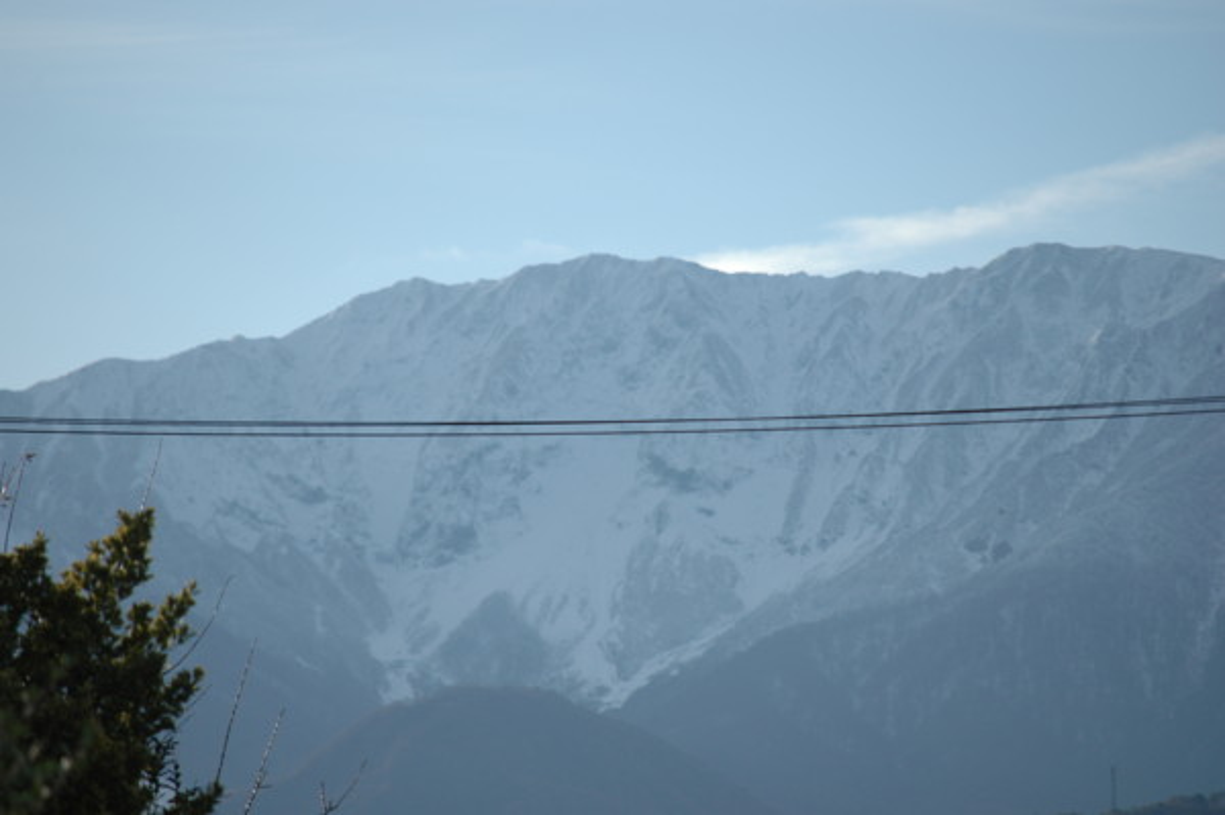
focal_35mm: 300
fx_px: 10200
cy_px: 408
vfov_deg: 4.6
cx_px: 612
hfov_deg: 6.9
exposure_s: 1/800
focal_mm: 200
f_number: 7.1
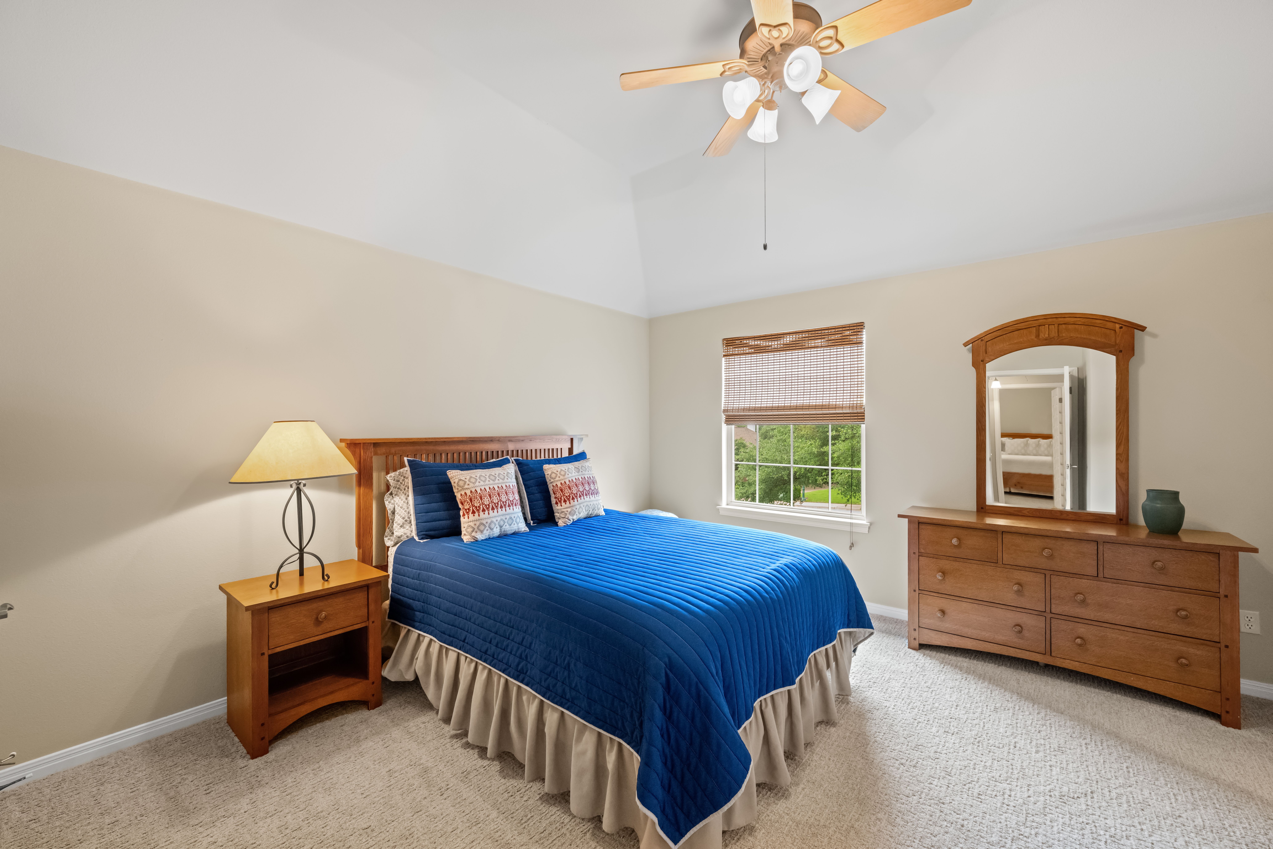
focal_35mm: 14
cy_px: 424
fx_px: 495
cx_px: 636
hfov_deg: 104.3
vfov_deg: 81.2
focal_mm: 14
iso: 2500
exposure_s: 1/20
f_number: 7.1
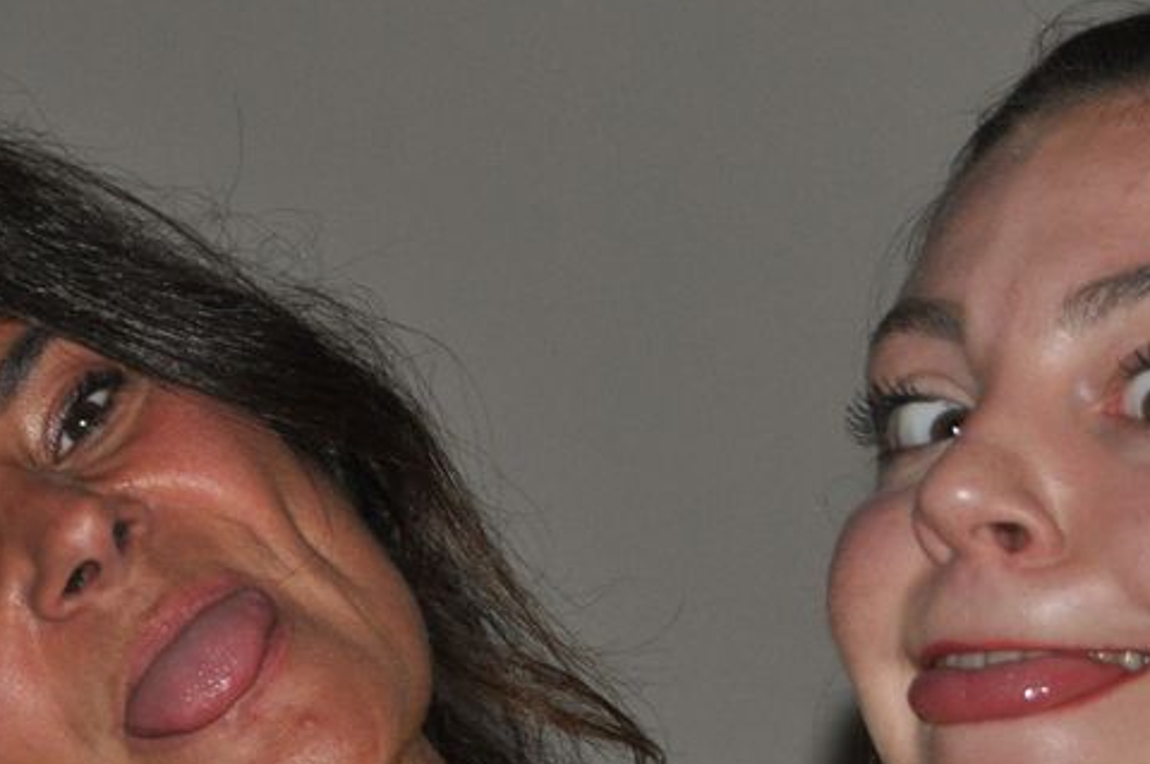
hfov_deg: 5.7
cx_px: 65
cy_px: 570
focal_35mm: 360
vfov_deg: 3.8
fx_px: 11488
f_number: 5.3
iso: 800
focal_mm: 90
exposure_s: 1/60
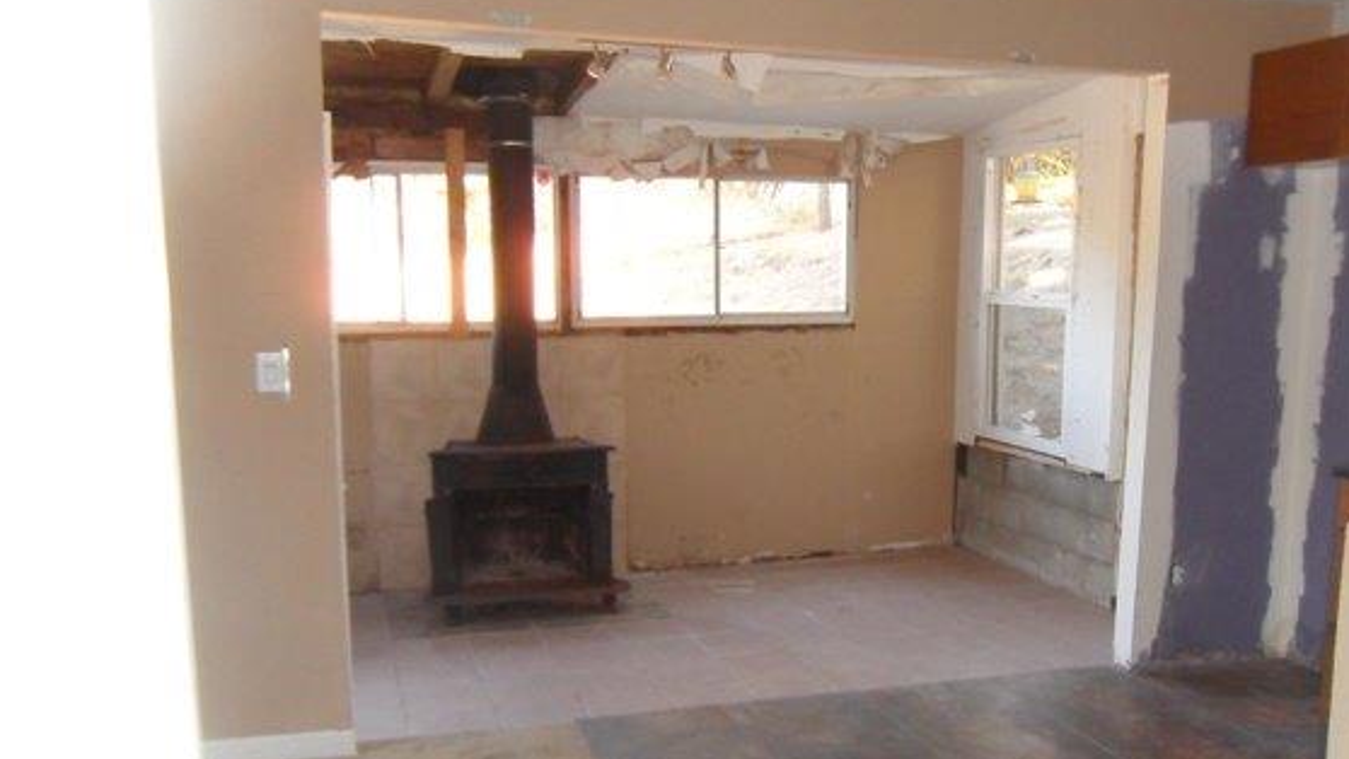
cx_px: 745
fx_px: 1252
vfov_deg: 33.4
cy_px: 505
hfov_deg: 56.5
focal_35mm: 35
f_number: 3.4
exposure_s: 1/45
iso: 400
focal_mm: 5
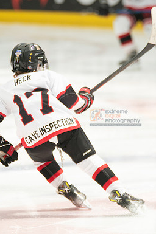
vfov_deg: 4.2
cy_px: 117
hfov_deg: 2.8
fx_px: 3171
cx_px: 62
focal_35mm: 487
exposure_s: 1/3200
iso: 1600
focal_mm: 247
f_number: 3.2
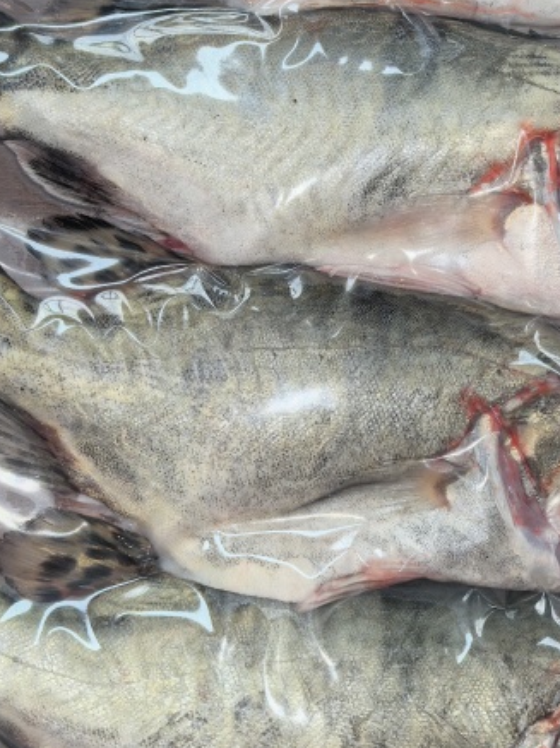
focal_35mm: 66
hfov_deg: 22.2
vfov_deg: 29.3
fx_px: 1426
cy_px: 287
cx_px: 320
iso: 80
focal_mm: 6.98
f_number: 2
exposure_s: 1/98.8
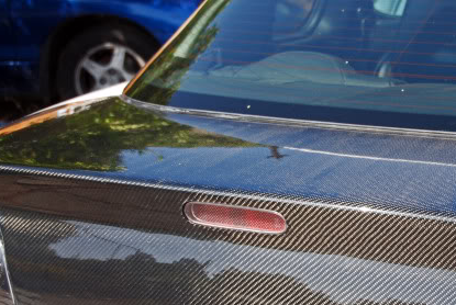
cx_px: 364
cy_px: 206
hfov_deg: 19.4
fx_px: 1319
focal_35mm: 104
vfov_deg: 13.2
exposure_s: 1/160
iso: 100
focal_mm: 36
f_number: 6.3
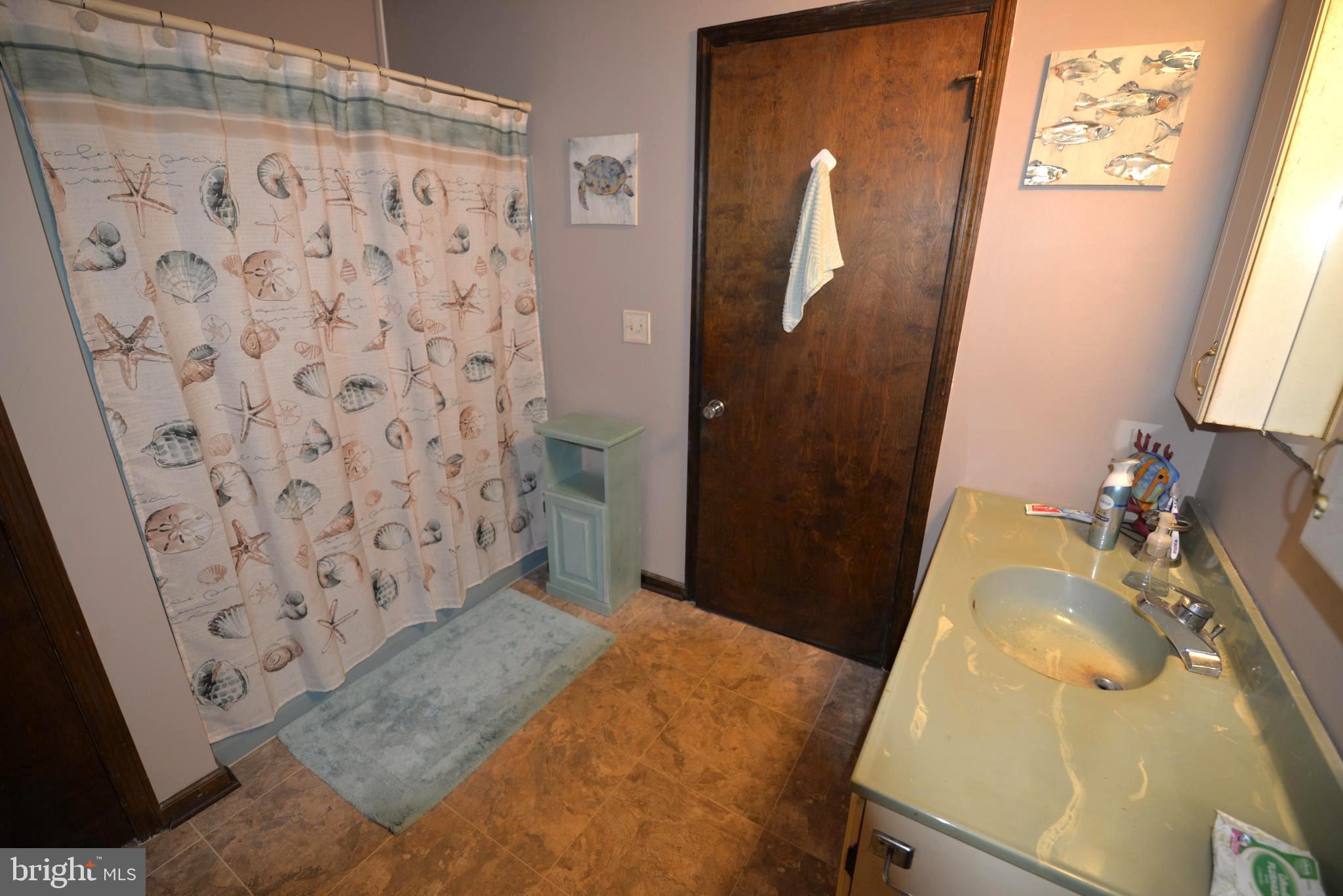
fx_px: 560
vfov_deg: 77.4
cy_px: 448
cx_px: 672
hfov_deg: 100.4
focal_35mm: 15
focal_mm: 15
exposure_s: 1/60
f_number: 2.8
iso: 720
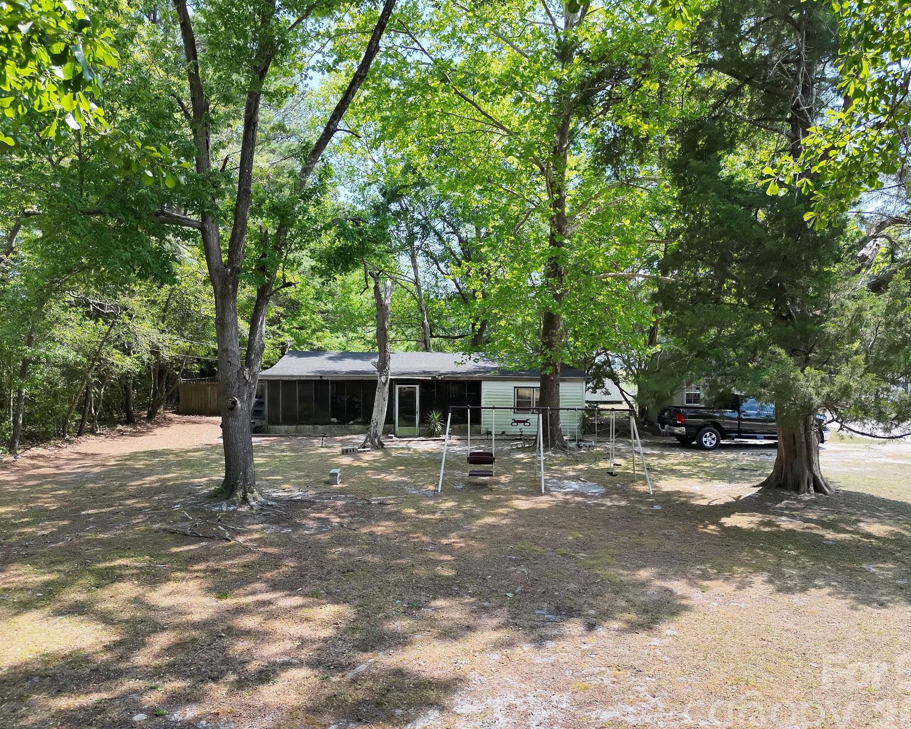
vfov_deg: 54.9
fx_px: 701
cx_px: 475
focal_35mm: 26
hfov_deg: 66.0
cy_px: 372
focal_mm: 6.72
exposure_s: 1/2500
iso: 250
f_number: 1.7
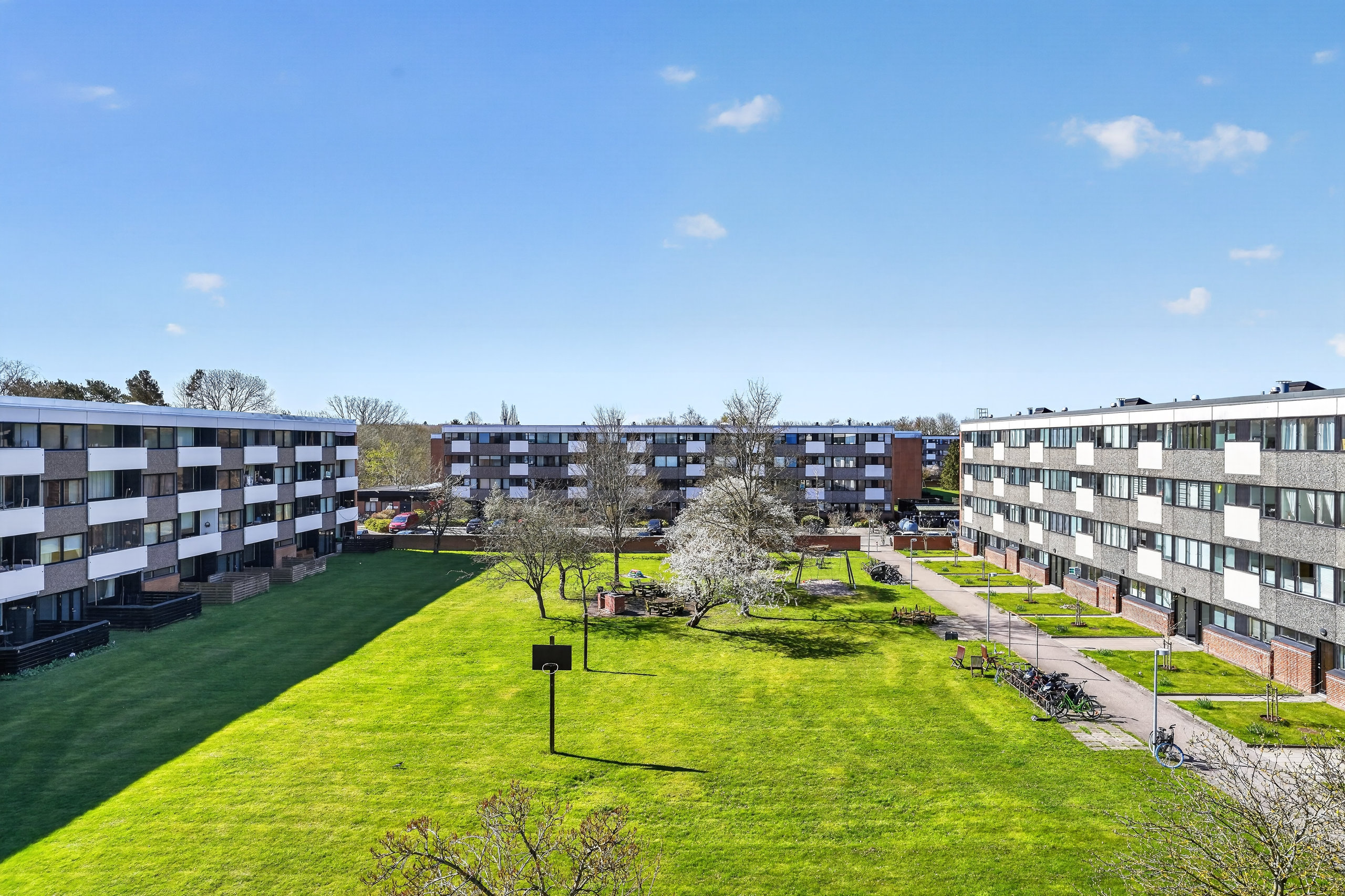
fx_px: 822
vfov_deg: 57.2
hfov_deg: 78.6
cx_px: 672
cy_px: 448
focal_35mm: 22
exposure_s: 1/200
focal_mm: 22
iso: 400
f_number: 8
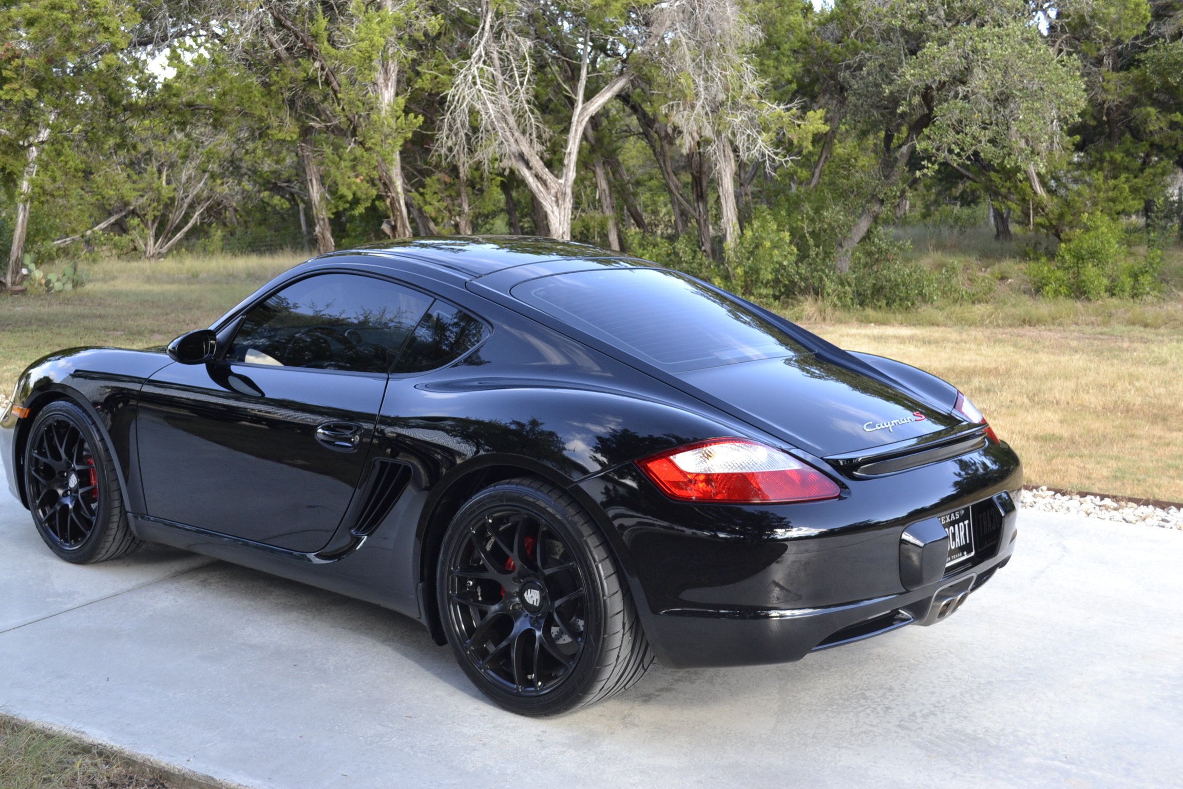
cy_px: 394
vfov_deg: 31.9
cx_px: 592
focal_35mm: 42
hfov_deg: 46.4
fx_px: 1380
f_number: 5.6
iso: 280
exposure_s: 1/125
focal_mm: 28
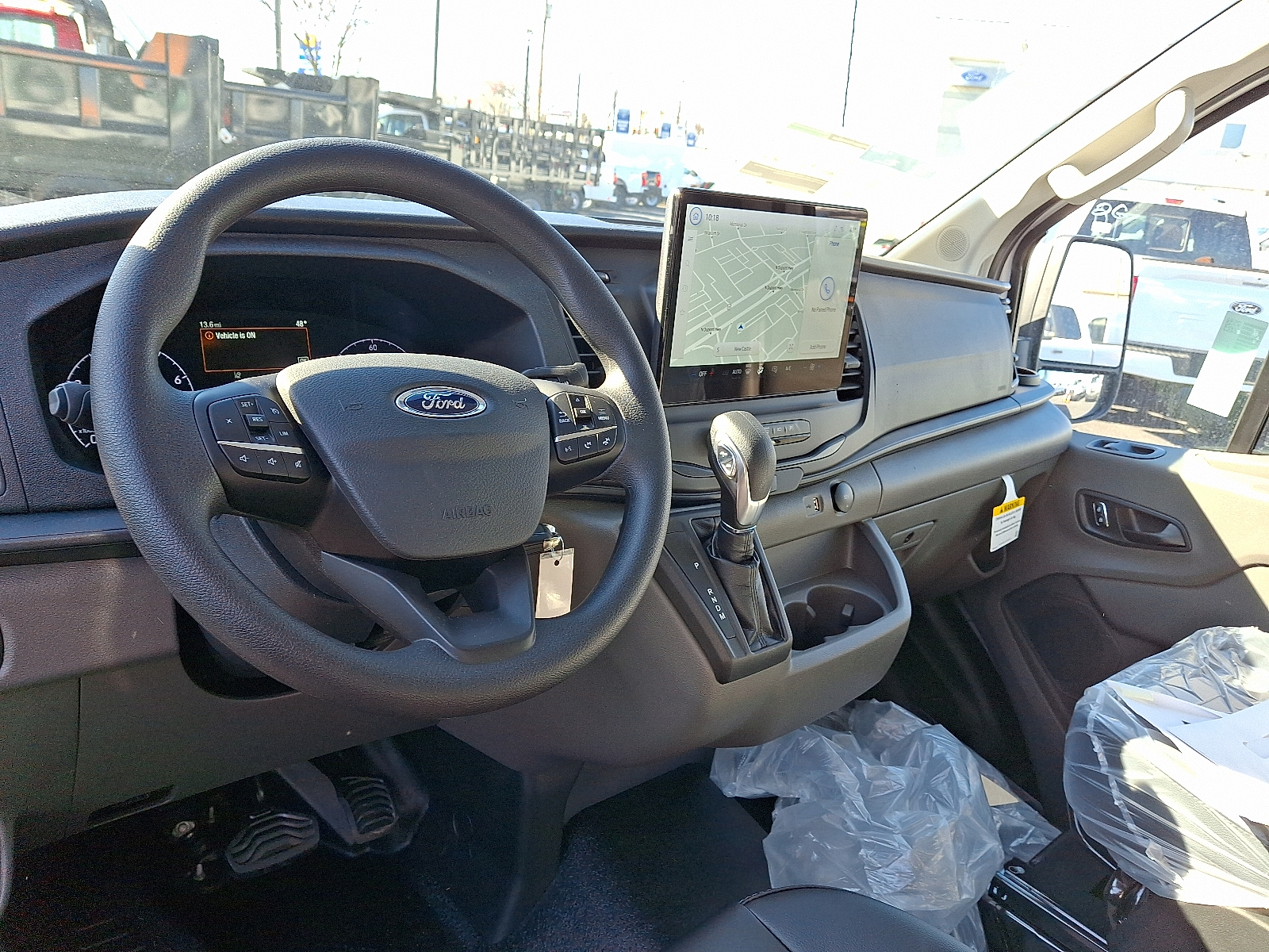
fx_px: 916
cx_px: 634
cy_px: 476
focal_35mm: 25
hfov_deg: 69.4
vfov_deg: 54.9
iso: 25
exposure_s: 1/100
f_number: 1.8
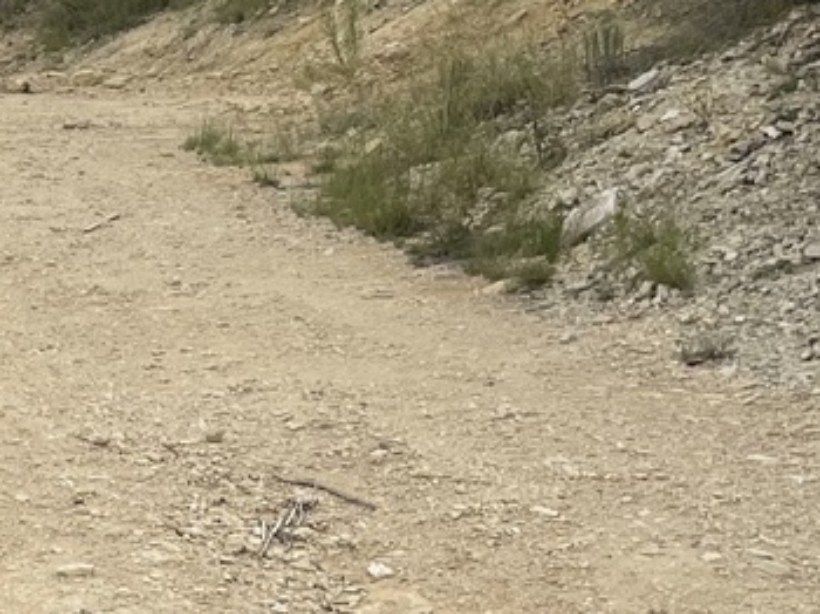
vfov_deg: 13.8
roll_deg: -0.6
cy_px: 415
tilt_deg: -8.3
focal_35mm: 107
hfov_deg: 16.0
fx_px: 2533
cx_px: -579
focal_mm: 4.2
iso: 32
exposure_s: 1/6135
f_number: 1.6
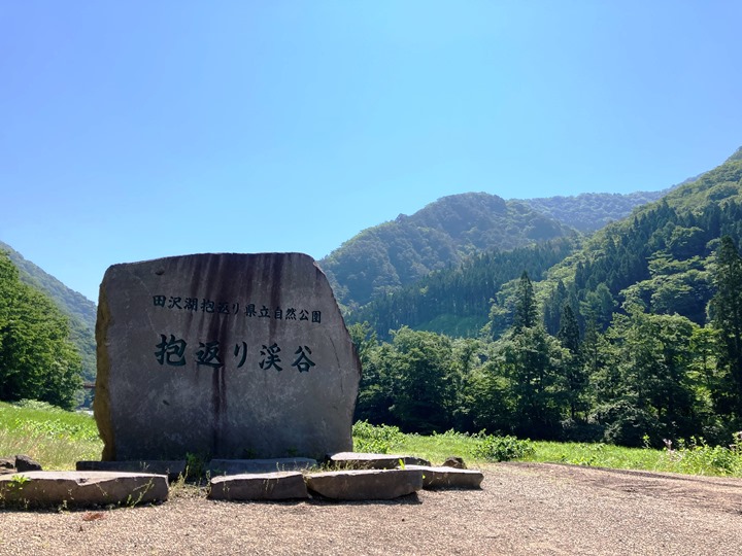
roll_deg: -1.4
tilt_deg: +12.9
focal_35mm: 28
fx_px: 600
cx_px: 371
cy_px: 278
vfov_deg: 49.7
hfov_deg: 63.4
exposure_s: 1/2288
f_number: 1.8
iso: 20
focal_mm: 3.99
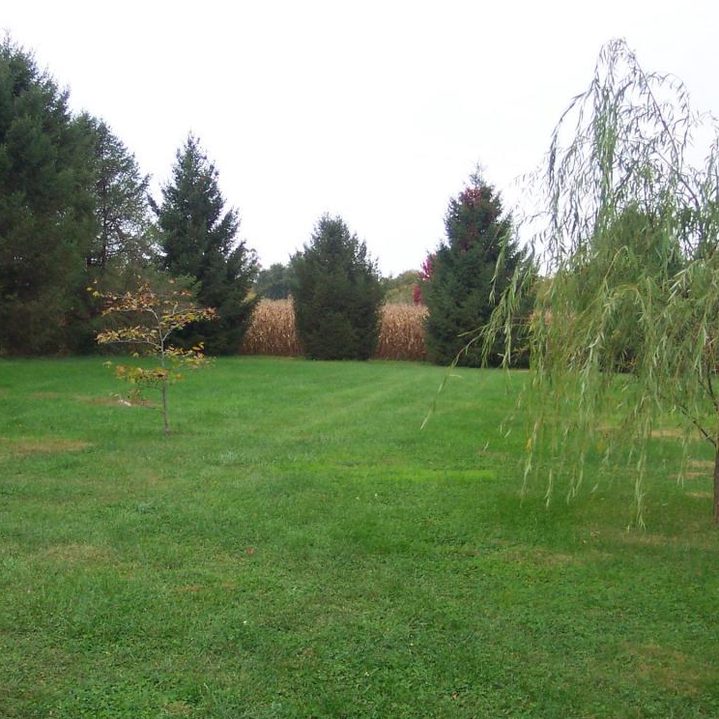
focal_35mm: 50
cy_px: 360
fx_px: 1175
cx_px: 397
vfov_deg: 34.0
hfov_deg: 34.0
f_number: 2.8
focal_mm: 8
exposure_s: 1/700
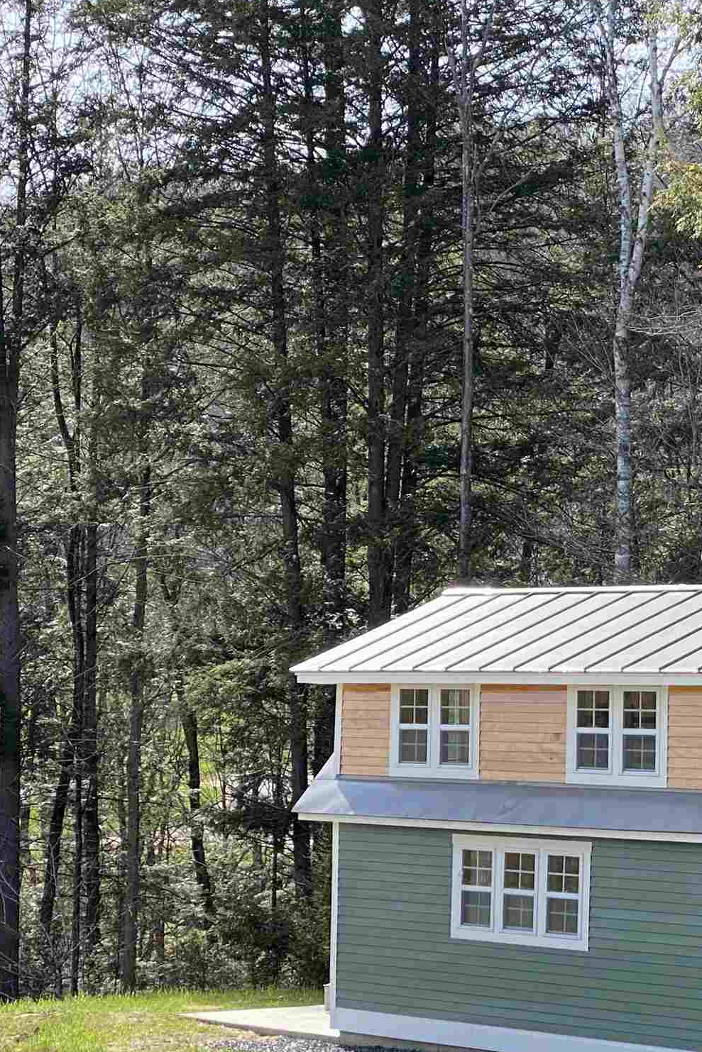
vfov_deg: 18.2
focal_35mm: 112
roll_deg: -0.7
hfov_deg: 12.2
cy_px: 785
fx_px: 3275
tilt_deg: -1.4
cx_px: 607
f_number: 2
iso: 20
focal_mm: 6
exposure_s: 1/578
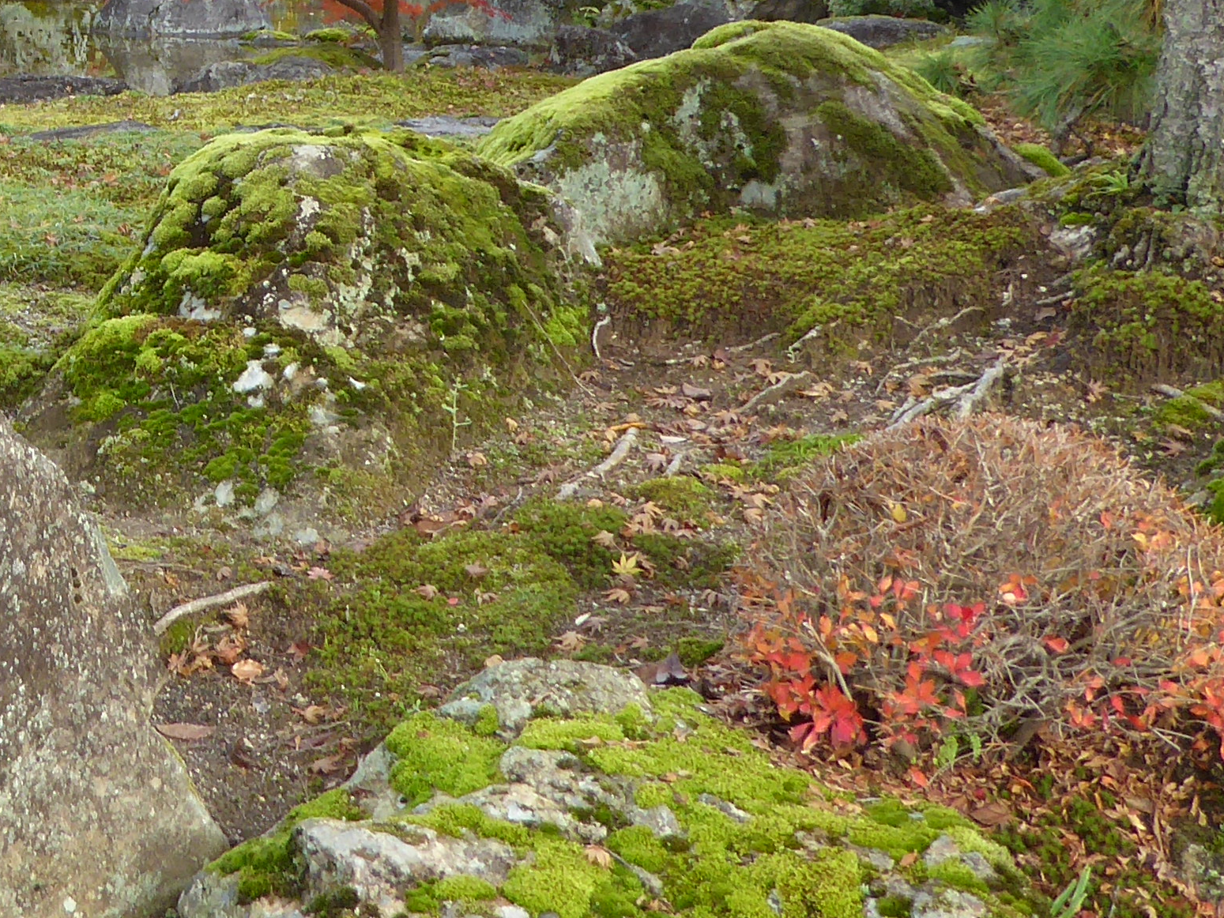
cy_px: 182
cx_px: 29
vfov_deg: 18.5
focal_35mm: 79
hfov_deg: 23.8
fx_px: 2794
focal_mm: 4.3
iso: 100
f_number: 3.3
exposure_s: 1/100
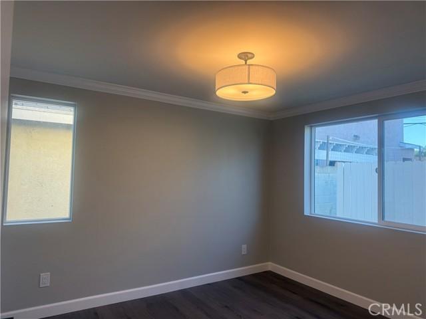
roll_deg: -1.7
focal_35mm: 24
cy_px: 160
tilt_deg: +3.1
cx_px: 213
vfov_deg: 56.8
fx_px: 295
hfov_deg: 71.6
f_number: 1.78
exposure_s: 1/216
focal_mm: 6.76
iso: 125
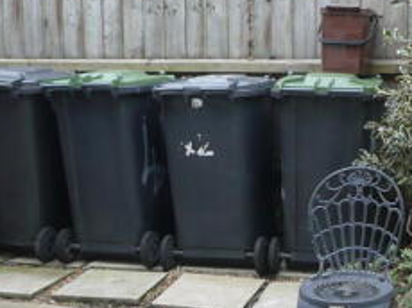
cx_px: 347
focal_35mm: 71
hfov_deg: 26.8
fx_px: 844
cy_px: 192
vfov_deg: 20.6
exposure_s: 1/60
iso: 100
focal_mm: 4.6
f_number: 3.3
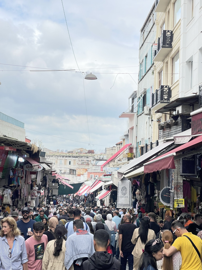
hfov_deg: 22.9
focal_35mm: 64
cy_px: 135
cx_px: 101
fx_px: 498
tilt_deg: +2.2
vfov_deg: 30.3
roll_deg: -1.2
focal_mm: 7.5
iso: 20
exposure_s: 1/681
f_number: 2.2
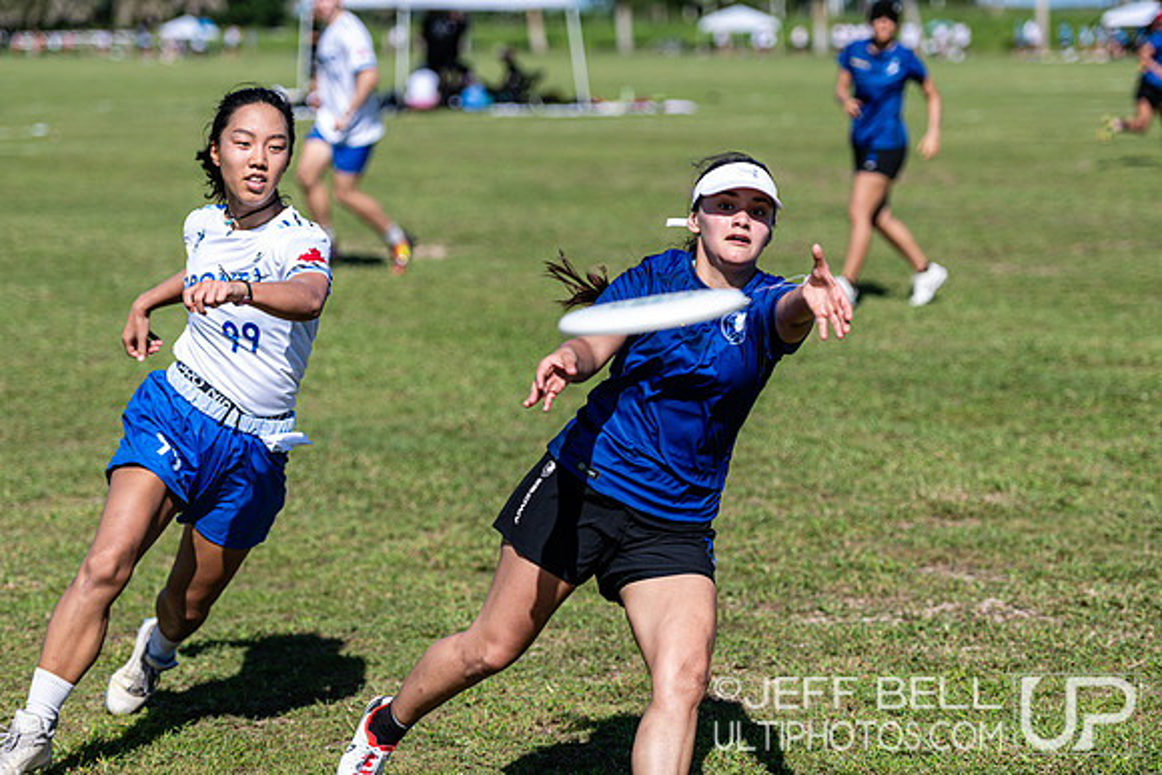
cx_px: 581
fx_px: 3551
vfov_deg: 12.5
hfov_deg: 18.6
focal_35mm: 110
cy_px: 388
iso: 100
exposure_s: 1/1600
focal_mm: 110
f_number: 3.2
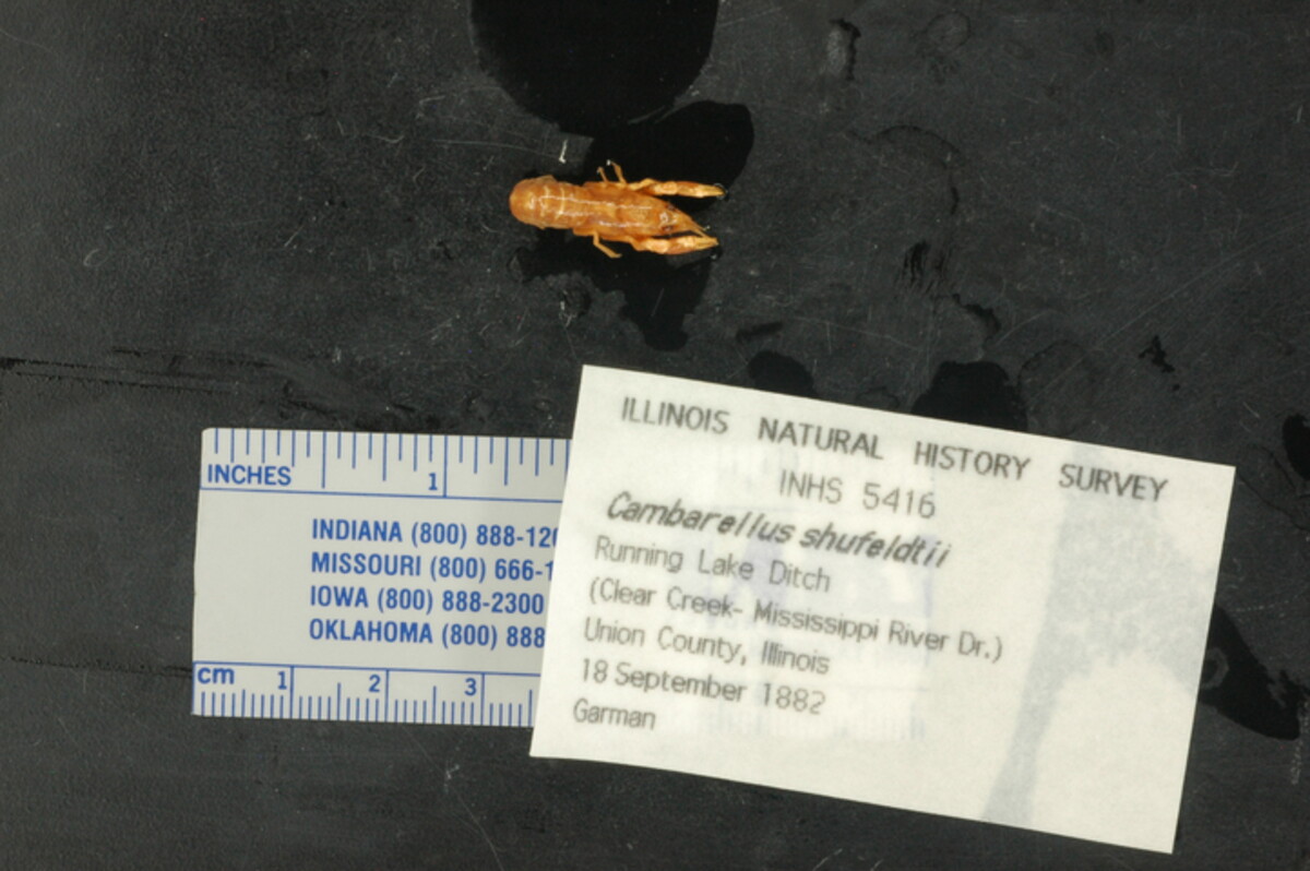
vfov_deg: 15.2
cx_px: 655
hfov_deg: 22.6
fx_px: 3272
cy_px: 436
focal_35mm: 90
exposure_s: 1/1.3
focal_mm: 60
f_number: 32
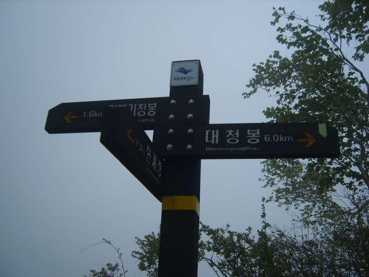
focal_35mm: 35
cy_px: 138
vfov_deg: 40.7
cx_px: 184
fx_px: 373
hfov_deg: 52.6
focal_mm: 7.4
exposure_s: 1/500
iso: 50
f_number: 2.8
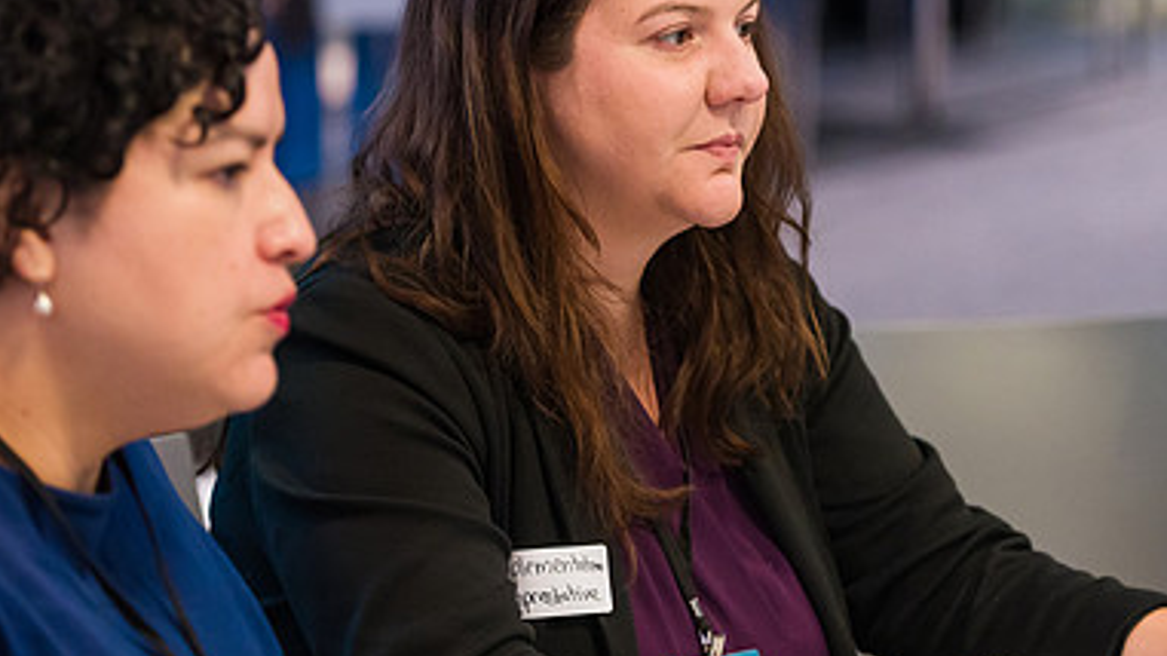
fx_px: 5692
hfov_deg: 11.7
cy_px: 133
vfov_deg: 6.6
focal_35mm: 184
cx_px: 688
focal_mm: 105
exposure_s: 1/200
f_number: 3.2
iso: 3200
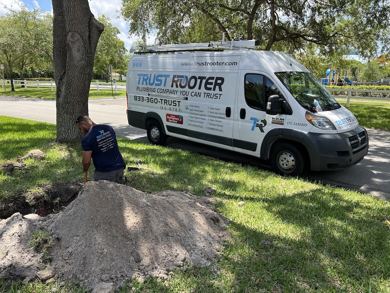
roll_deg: -0.2
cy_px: 146
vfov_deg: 53.1
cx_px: 195
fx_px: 293
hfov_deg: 67.3
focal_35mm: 26
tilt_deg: -12.9
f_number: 1.5
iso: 50
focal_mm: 5.7
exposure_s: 1/1196
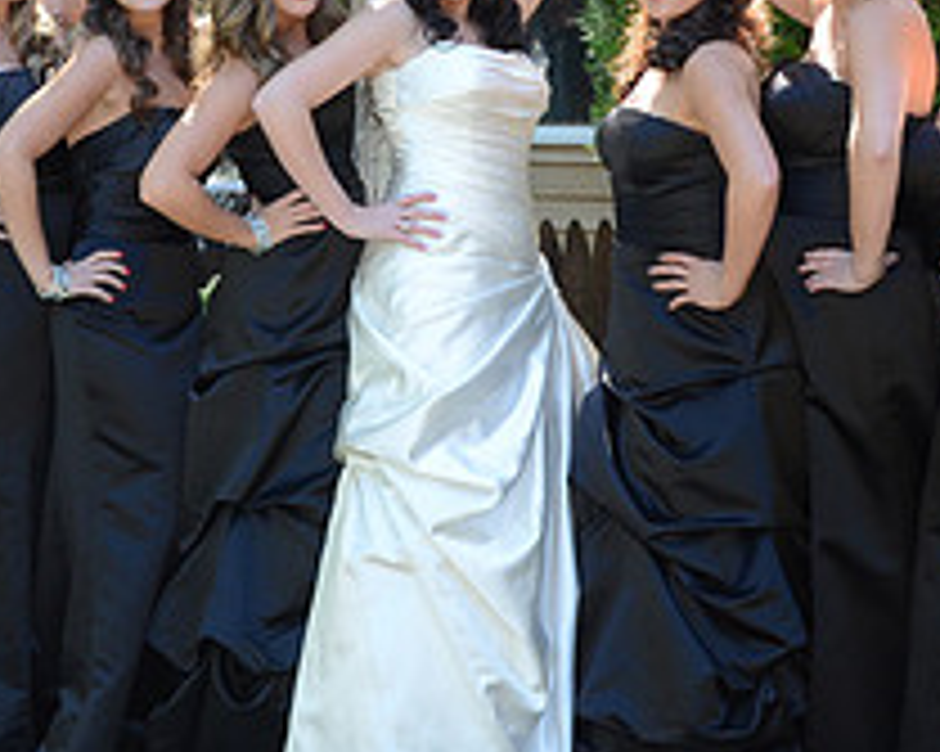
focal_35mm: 78
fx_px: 2169
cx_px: 441
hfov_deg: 24.4
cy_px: 113
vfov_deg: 19.4
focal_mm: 20
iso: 500
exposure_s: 1/100
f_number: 6.3
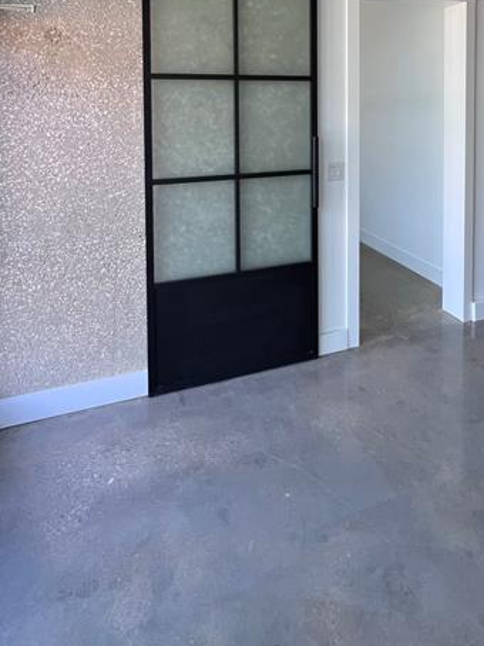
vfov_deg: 68.4
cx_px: 273
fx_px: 411
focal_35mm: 22
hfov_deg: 60.8
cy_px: 121
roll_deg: -0.5
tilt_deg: -2.0
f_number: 1.8
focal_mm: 1.57
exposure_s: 1/120
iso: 100
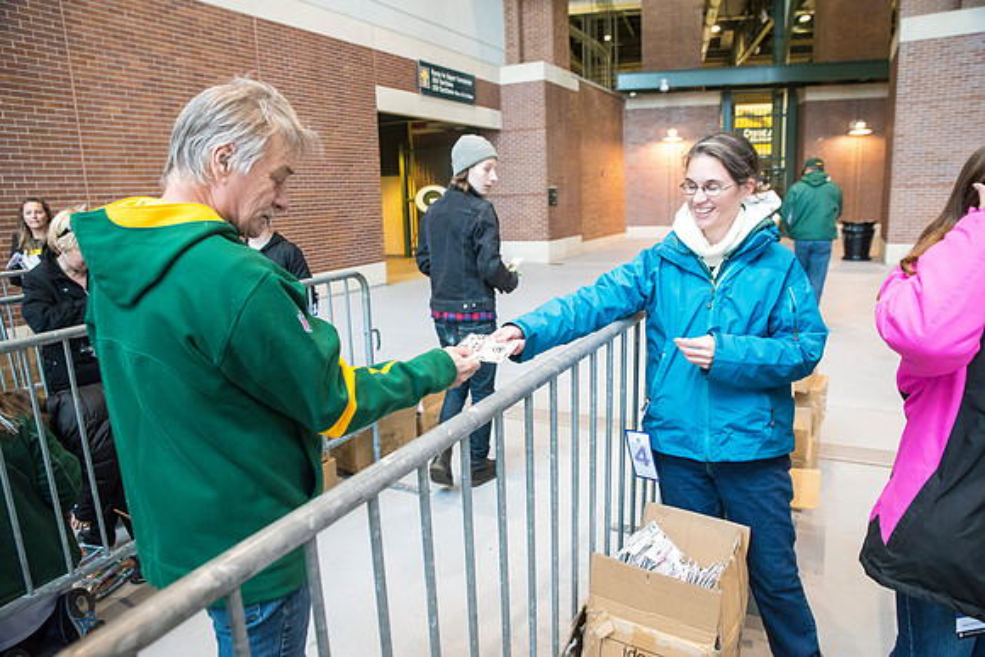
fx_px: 657
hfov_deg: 73.7
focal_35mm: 24
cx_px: 492
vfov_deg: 53.2
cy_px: 328
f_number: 4.5
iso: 5000
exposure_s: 1/125
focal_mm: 24
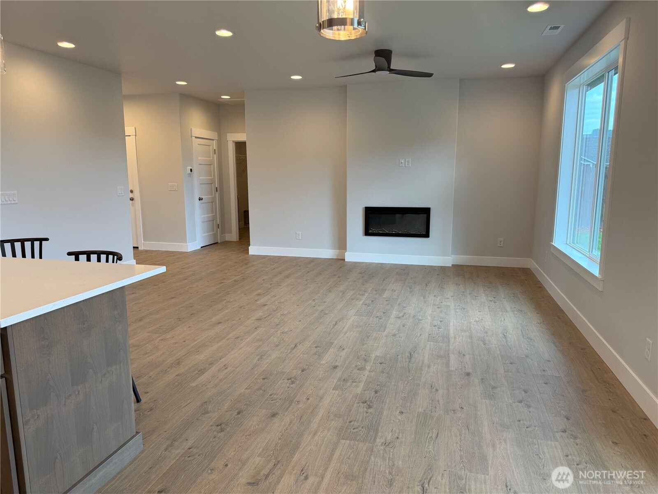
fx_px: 456
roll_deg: -0.2
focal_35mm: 24
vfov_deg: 56.8
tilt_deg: -9.7
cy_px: 247
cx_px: 329
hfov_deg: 71.6
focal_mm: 6.76
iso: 125
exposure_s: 1/120
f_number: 1.78
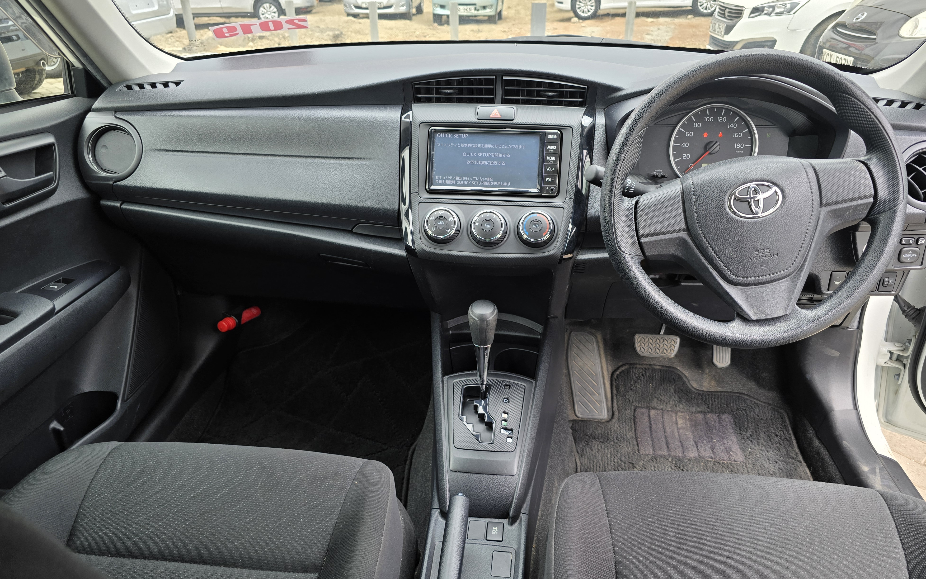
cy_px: 323
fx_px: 631
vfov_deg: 49.2
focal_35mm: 25
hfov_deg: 72.5
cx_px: 470
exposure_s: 1/180
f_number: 1.7
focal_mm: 6.3
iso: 40
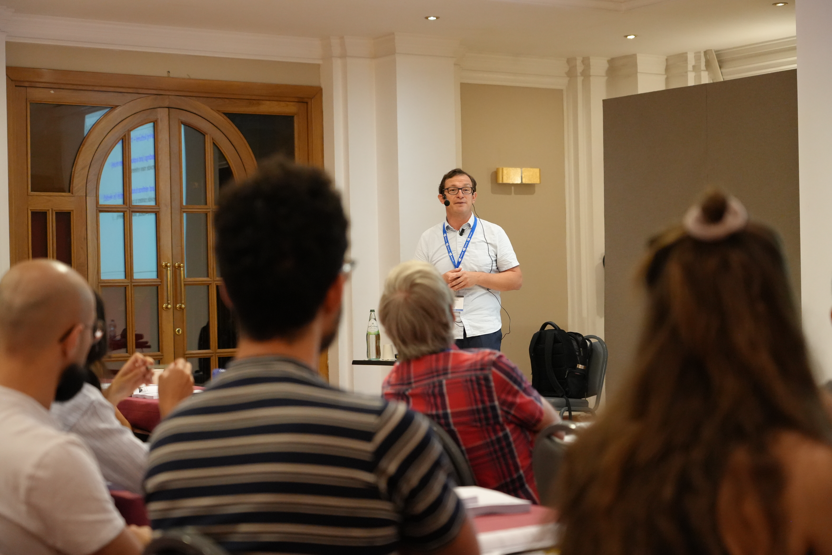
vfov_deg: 20.3
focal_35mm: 67
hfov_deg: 30.1
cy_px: 278
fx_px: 1548
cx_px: 416
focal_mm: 67
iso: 5000
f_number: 4
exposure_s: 1/160
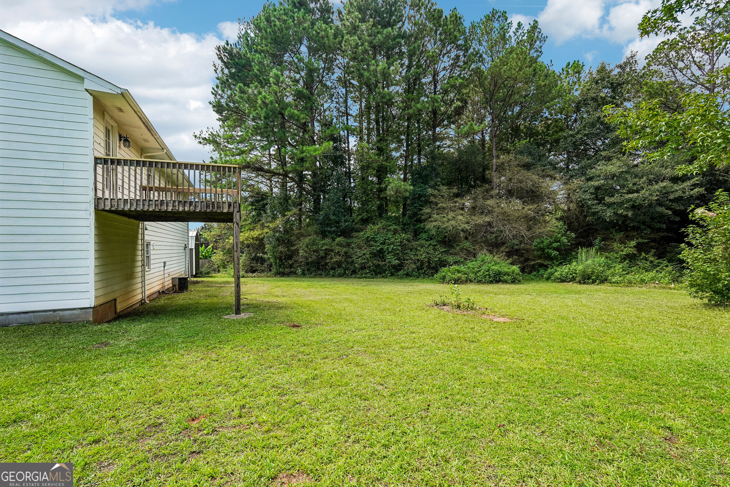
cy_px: 244
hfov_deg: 96.7
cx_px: 365
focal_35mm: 16
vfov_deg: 73.7
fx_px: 324
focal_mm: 16
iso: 800
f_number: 8
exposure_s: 1/800
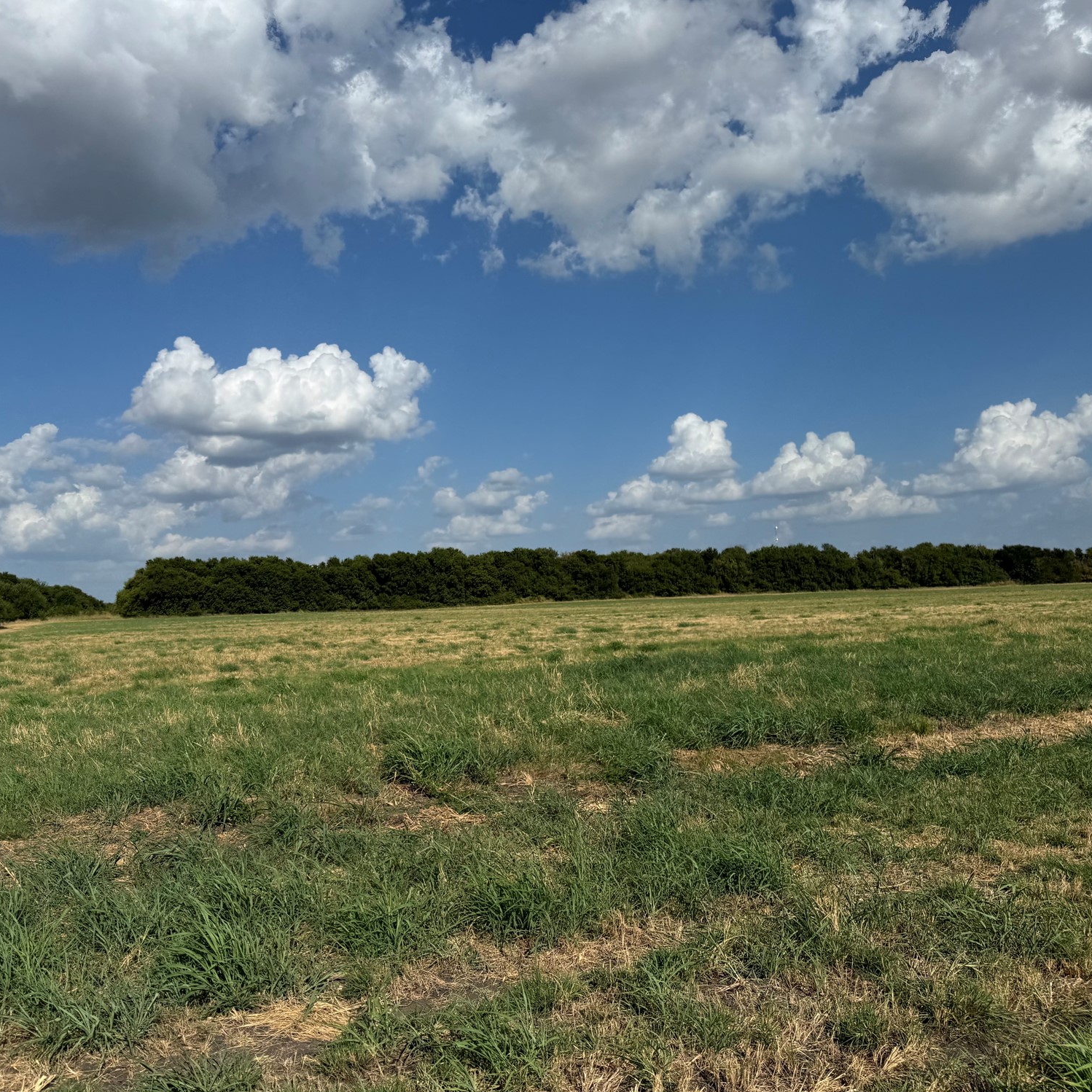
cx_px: 523
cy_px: 548
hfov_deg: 55.6
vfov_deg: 55.6
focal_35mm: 29
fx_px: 1035
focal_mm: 6.76
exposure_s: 1/10417
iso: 80
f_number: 1.78
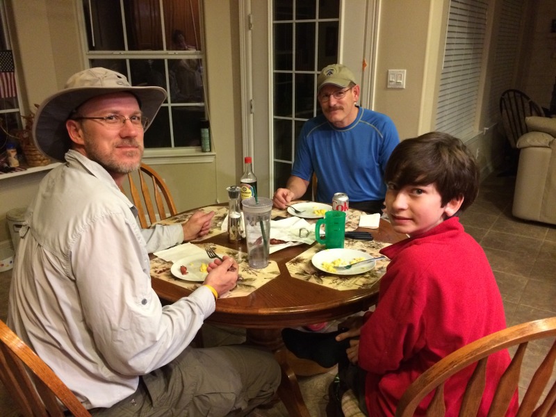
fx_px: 466
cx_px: 278
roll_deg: +0.7
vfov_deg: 48.2
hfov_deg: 61.7
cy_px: 208
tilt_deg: -19.8
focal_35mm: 29
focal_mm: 4.15
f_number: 2.2
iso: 400
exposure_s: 1/15
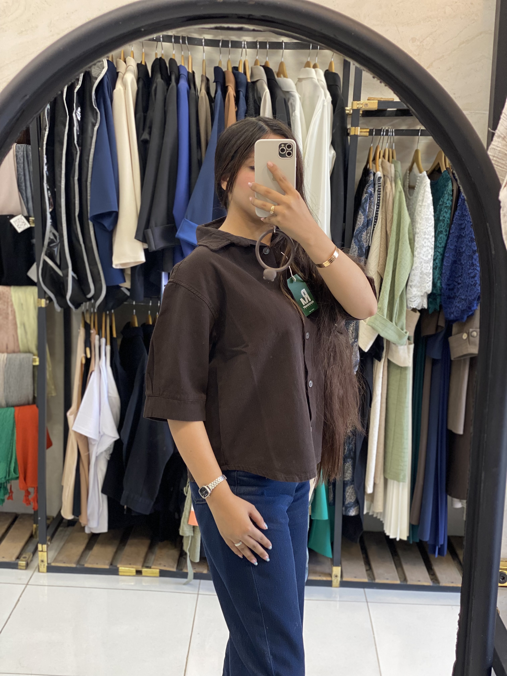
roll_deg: -3.3
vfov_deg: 36.8
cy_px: 338
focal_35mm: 52
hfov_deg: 28.0
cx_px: 254
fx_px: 1015
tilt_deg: -9.3
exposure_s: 1/100
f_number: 2
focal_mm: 6
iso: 100
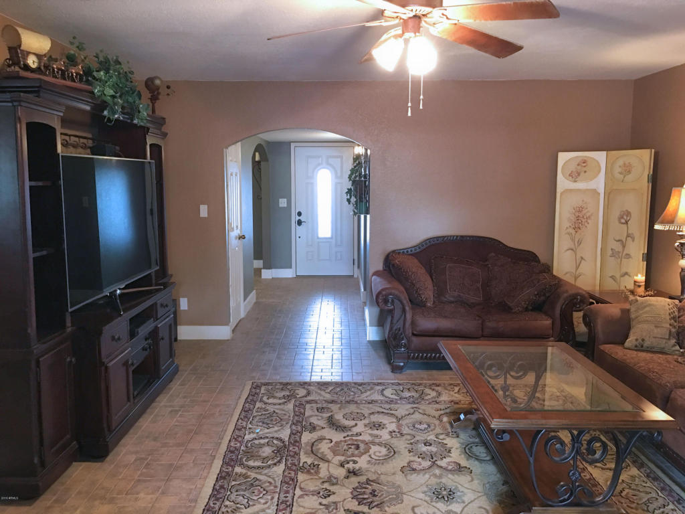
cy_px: 257
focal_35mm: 29
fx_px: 574
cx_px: 342
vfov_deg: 48.2
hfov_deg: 61.7
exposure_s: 1/4
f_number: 2.2
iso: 50
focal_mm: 4.15
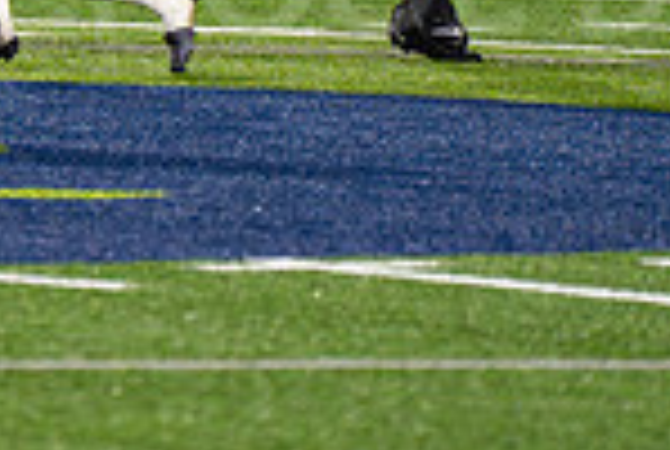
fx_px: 13259
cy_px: -313
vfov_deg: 1.9
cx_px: 3
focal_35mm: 711
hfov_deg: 2.9
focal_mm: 180
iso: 3200
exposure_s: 1/1600
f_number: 3.2
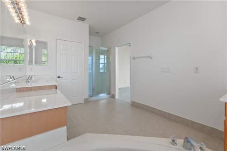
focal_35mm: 15
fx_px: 94
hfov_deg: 100.5
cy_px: 76
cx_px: 114
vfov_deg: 77.1
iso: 200
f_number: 8
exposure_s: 1/8
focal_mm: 10
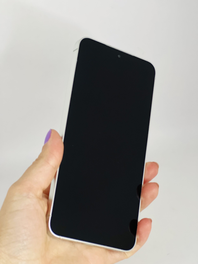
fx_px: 587
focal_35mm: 77
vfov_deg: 25.3
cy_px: 132
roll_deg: +10.1
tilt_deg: -19.9
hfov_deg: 19.1
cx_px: 99
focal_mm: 9
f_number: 2.8
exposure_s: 1/34
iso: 400
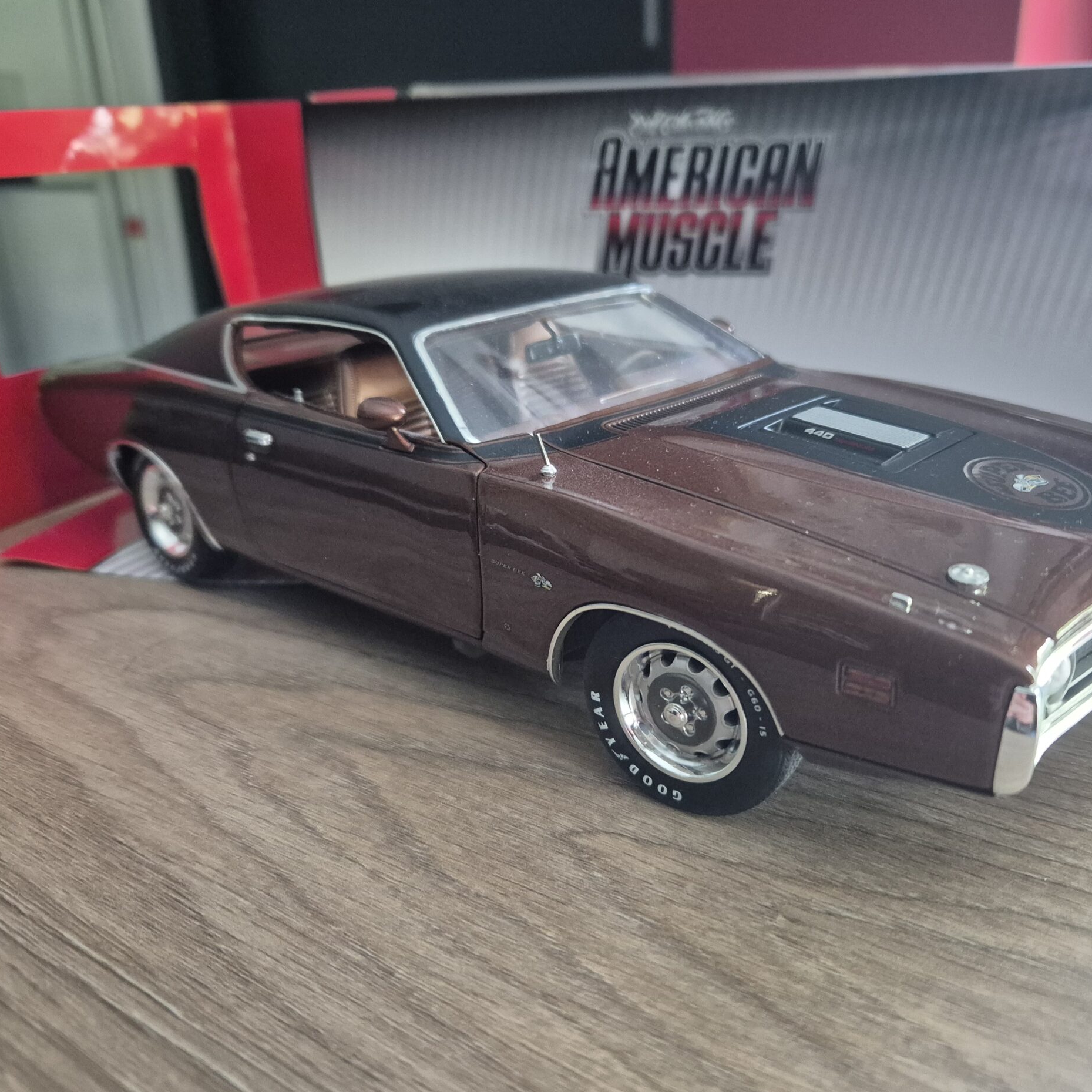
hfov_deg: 57.2
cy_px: 550
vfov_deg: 57.3
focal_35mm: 28
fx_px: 999
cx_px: 599
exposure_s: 1/100
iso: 1600
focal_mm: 5.4
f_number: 1.8
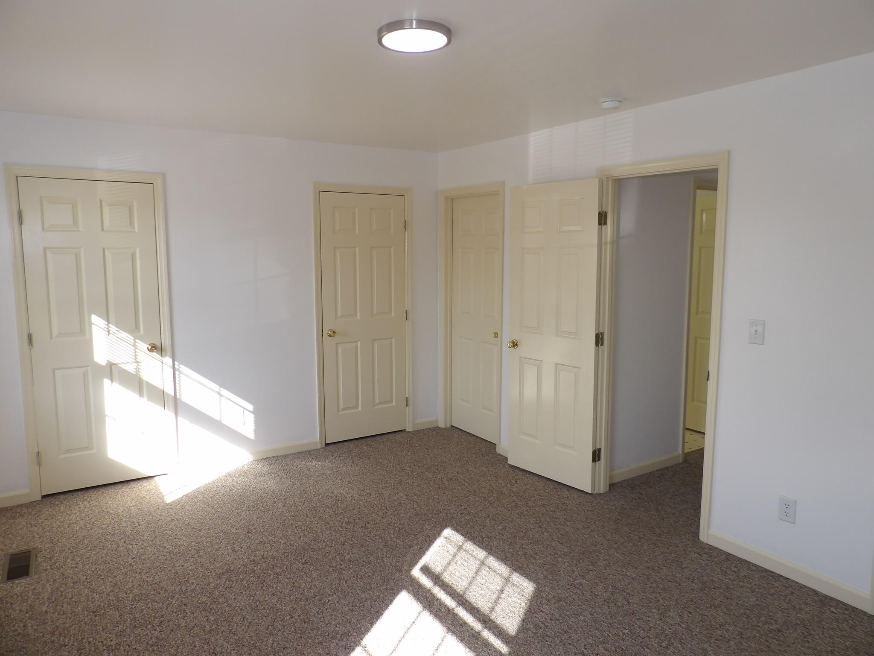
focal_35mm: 24
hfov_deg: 71.6
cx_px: 437
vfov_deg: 56.8
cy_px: 328
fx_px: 606
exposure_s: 1/77
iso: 100
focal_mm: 4.3
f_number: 3.2
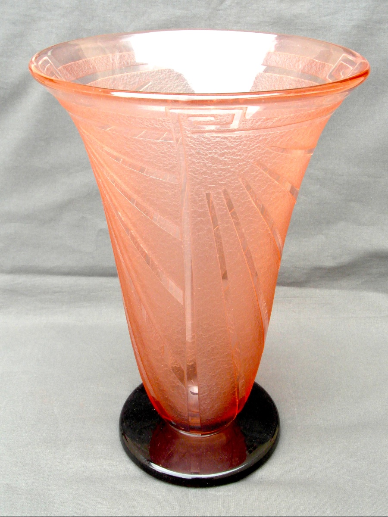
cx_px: 194
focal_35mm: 41
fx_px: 613
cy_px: 258
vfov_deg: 45.8
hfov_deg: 35.1
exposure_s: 1/30
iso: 120
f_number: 5.8
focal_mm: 6.8
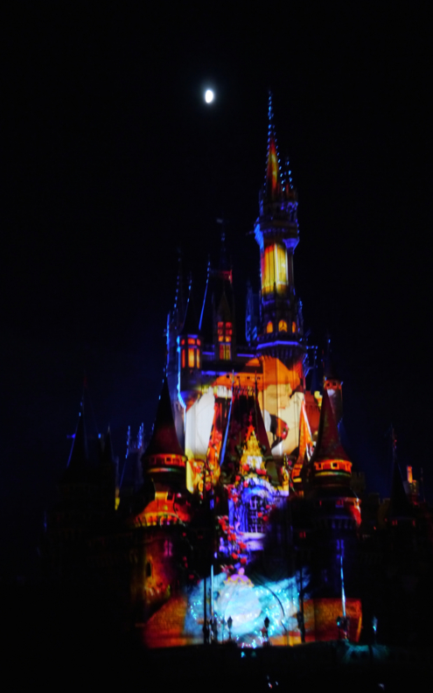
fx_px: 850
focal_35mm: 45
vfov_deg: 44.4
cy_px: 349
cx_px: 237
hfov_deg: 28.6
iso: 1600
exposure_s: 1/10
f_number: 4.6
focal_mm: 21
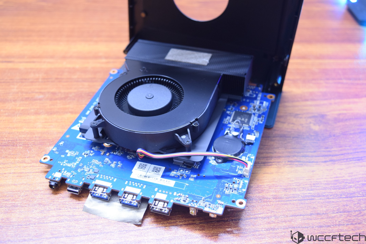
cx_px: 183
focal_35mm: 45
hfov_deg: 43.6
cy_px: 122
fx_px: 457
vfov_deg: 29.9
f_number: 5.6
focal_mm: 30
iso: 1600
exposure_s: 1/8
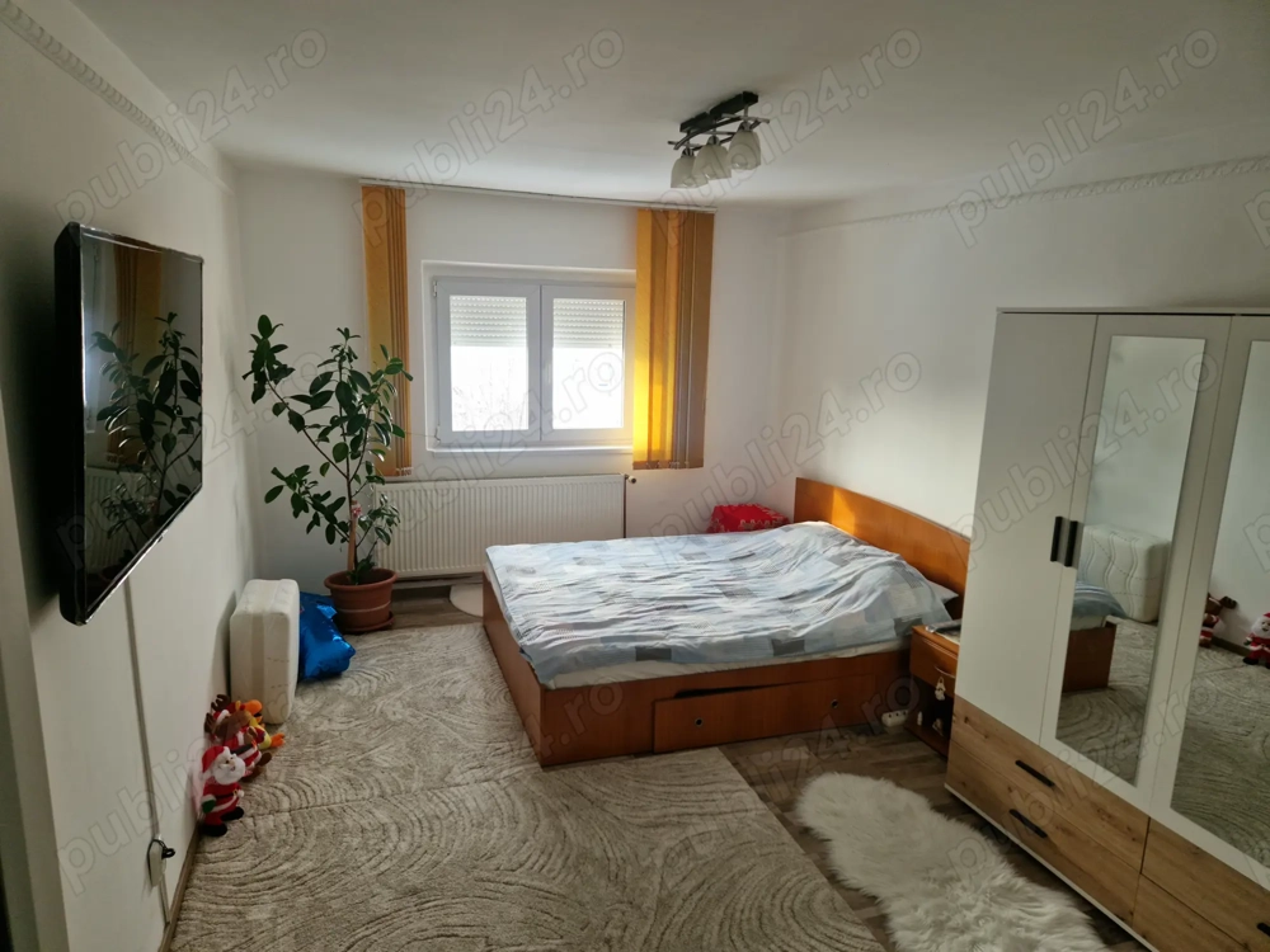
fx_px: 844
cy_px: 476
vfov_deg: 58.9
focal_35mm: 23
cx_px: 635
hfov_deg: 73.9
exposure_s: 1/50
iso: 50
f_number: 1.8
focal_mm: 5.4
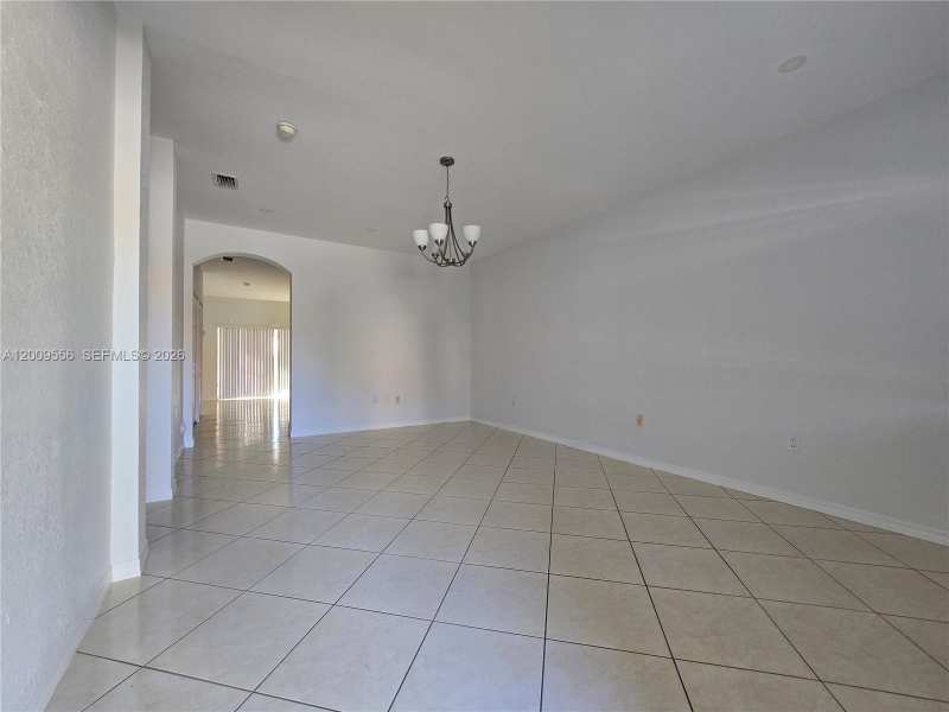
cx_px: 474
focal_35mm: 13
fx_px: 356
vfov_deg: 89.9
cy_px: 356
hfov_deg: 106.2
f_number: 2.2
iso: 160
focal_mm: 2.2
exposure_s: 1/60
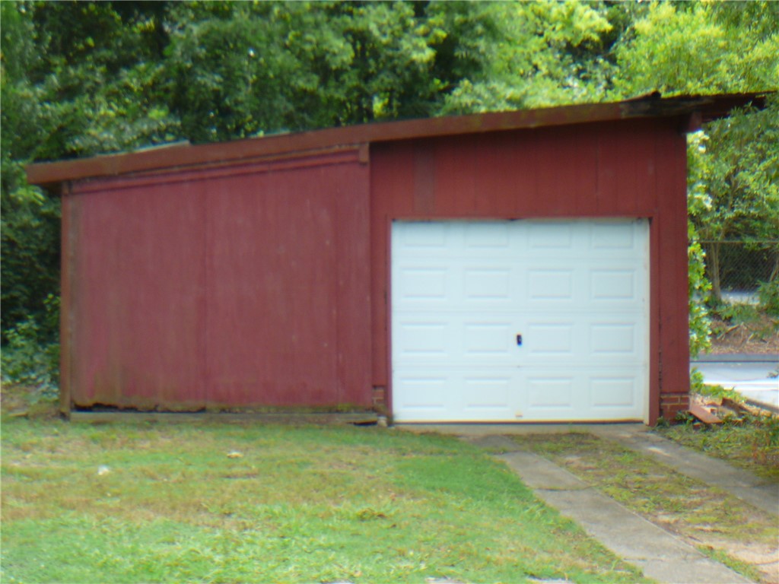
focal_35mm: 65
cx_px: 390
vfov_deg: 22.6
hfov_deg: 29.8
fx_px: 1463
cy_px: 292
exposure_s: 1/100
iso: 80
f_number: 3.6
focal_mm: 9.7
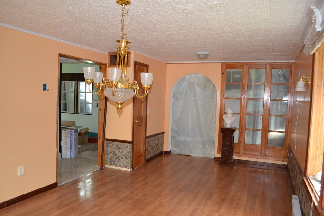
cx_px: 162
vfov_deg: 47.9
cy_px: 108
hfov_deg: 67.4
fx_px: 243
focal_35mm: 27
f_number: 3.5
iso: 3200
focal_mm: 18
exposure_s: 1/60
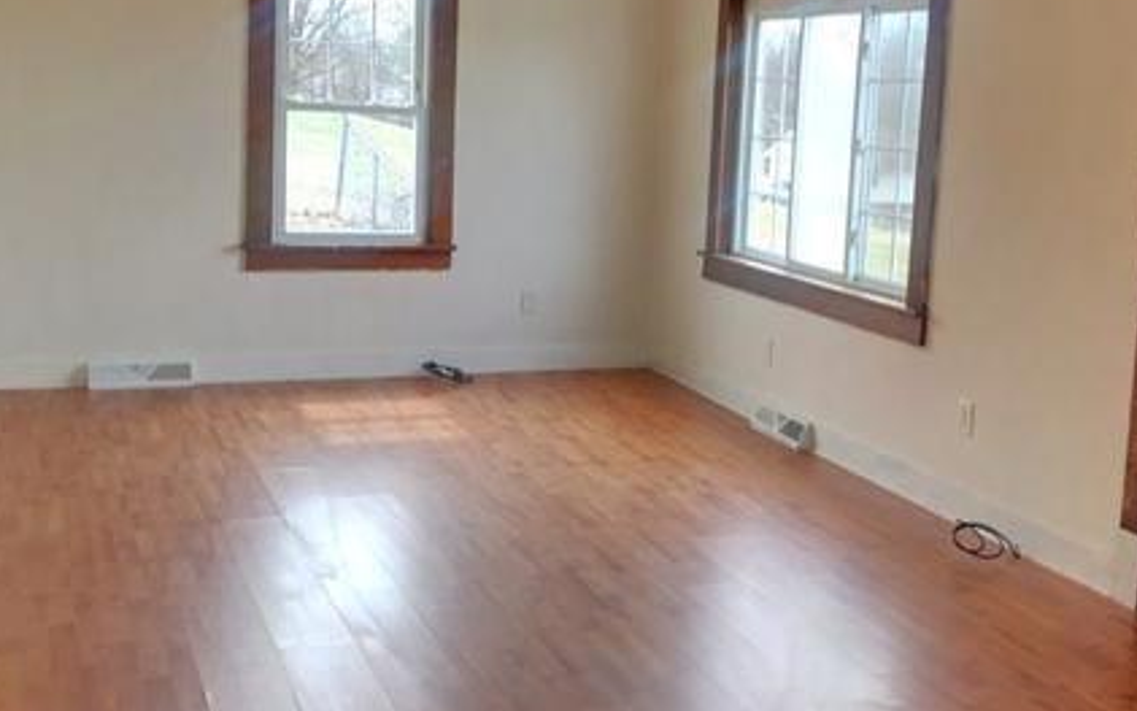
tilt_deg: -7.4
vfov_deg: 27.4
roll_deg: -2.0
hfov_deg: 42.5
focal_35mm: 47
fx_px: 1456
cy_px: 330
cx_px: 668
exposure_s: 1/153
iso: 20
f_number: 1.8
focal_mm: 3.99
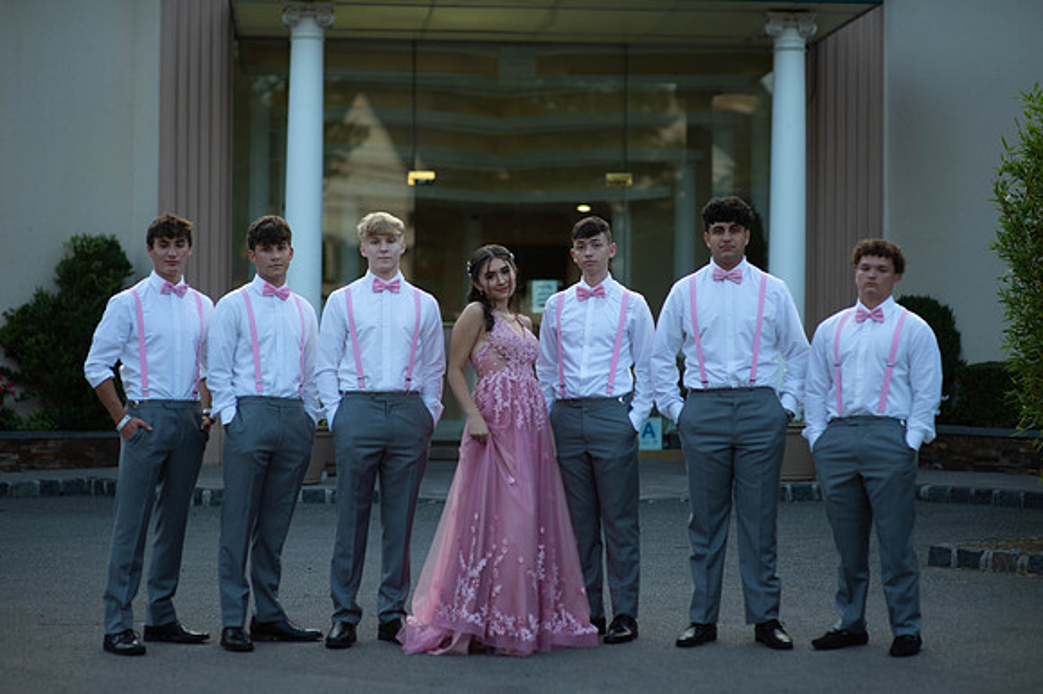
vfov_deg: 16.1
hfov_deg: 23.9
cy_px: 347
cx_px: 522
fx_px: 2461
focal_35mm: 85
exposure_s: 1/1600
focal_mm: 85
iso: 250
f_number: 2
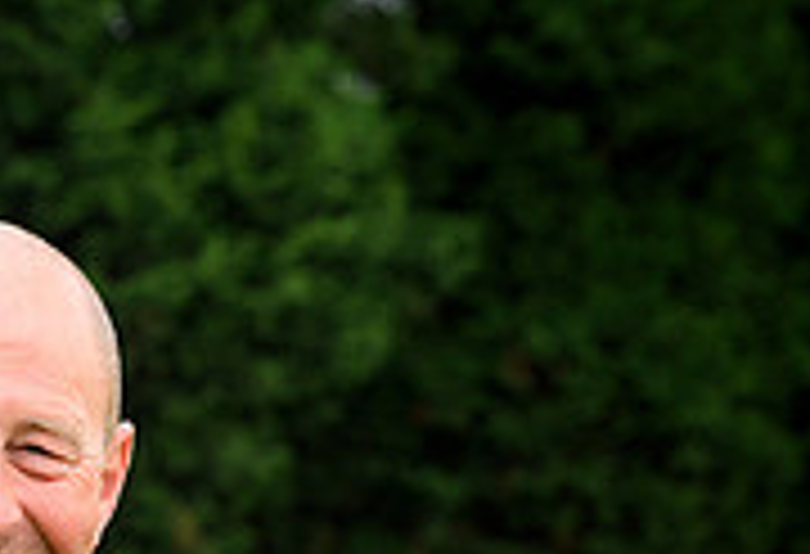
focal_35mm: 390
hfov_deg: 5.2
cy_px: 684
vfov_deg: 3.6
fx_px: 8842
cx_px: -521
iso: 800
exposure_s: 1/400
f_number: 8
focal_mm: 110
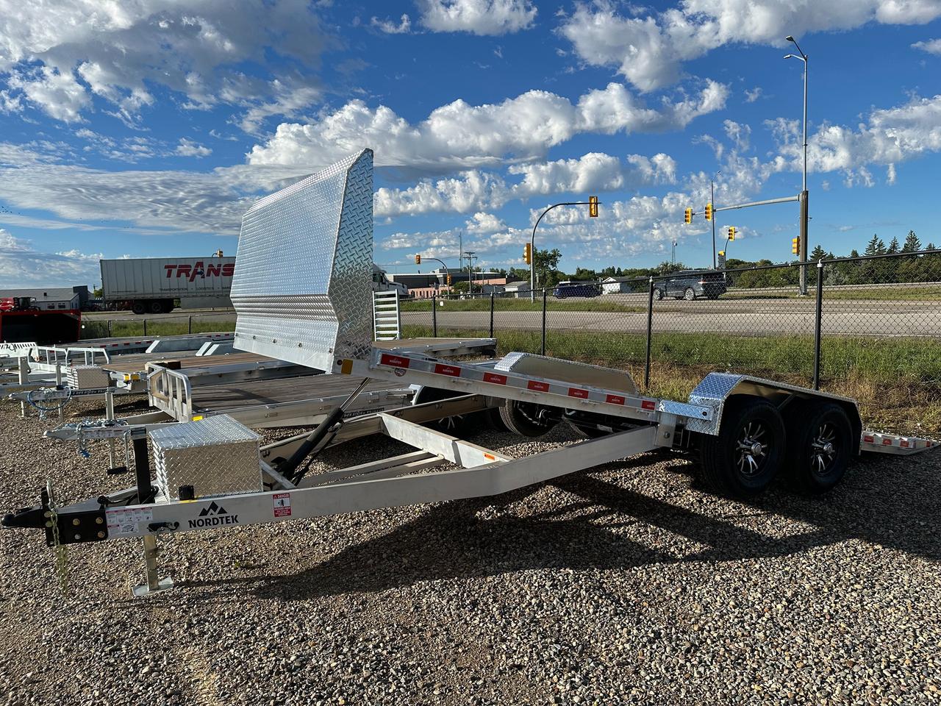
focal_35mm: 24
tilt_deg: -5.1
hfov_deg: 71.6
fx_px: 652
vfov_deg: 56.8
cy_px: 353
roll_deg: +2.2
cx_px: 470
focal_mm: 6.86
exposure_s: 1/5000
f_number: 1.78
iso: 80
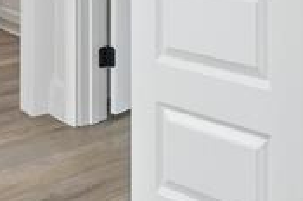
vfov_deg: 14.8
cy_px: -140
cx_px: 244
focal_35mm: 82
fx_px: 689
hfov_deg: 24.4
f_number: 9
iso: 100
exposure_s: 1/80
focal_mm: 14
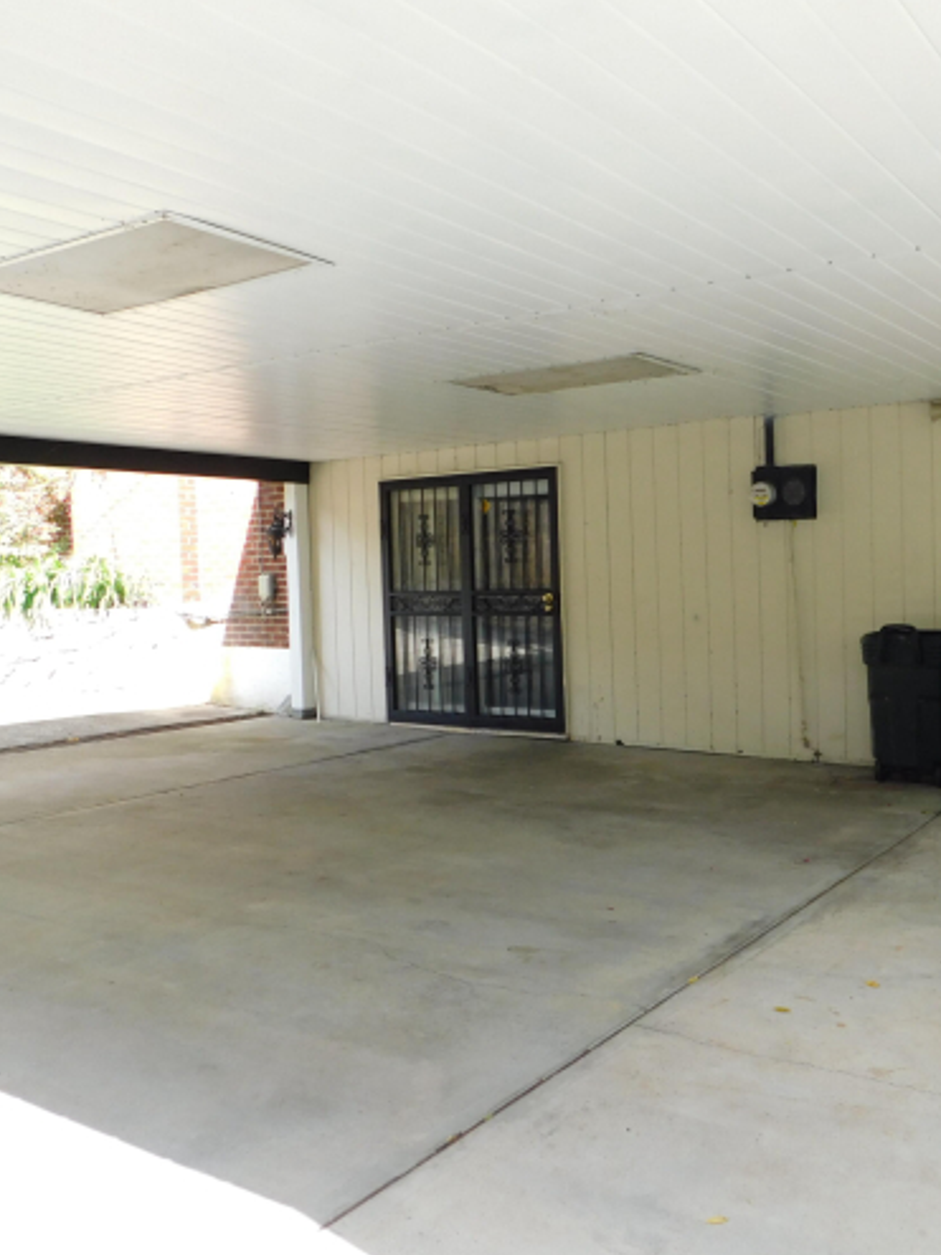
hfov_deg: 44.2
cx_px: 684
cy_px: 629
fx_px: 1124
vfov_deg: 58.4
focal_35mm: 31
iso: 125
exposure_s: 1/160
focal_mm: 4
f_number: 3
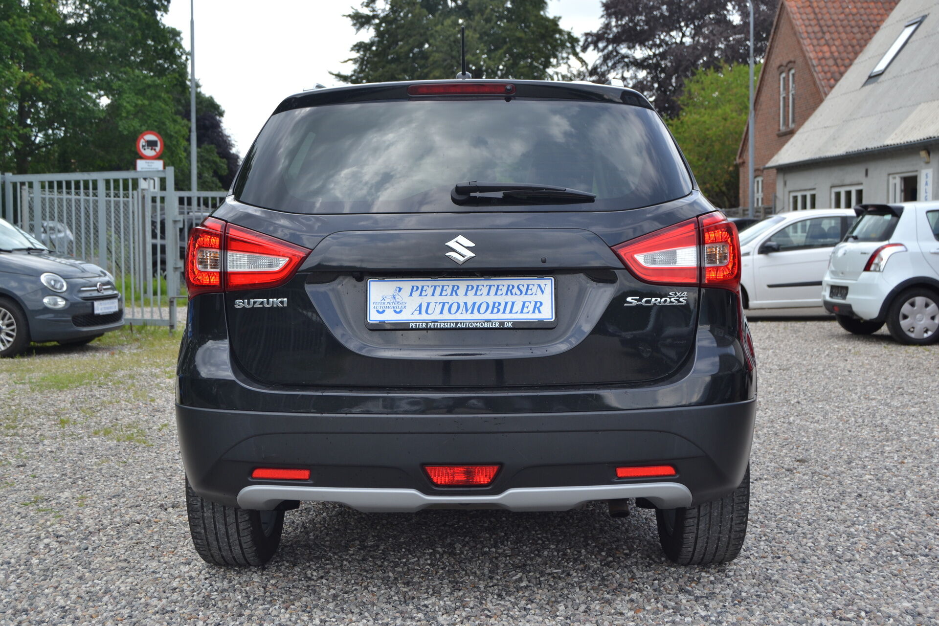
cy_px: 313
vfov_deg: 28.9
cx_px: 470
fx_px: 1213
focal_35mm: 46
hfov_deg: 42.3
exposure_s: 1/200
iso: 100
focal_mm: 31
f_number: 7.1
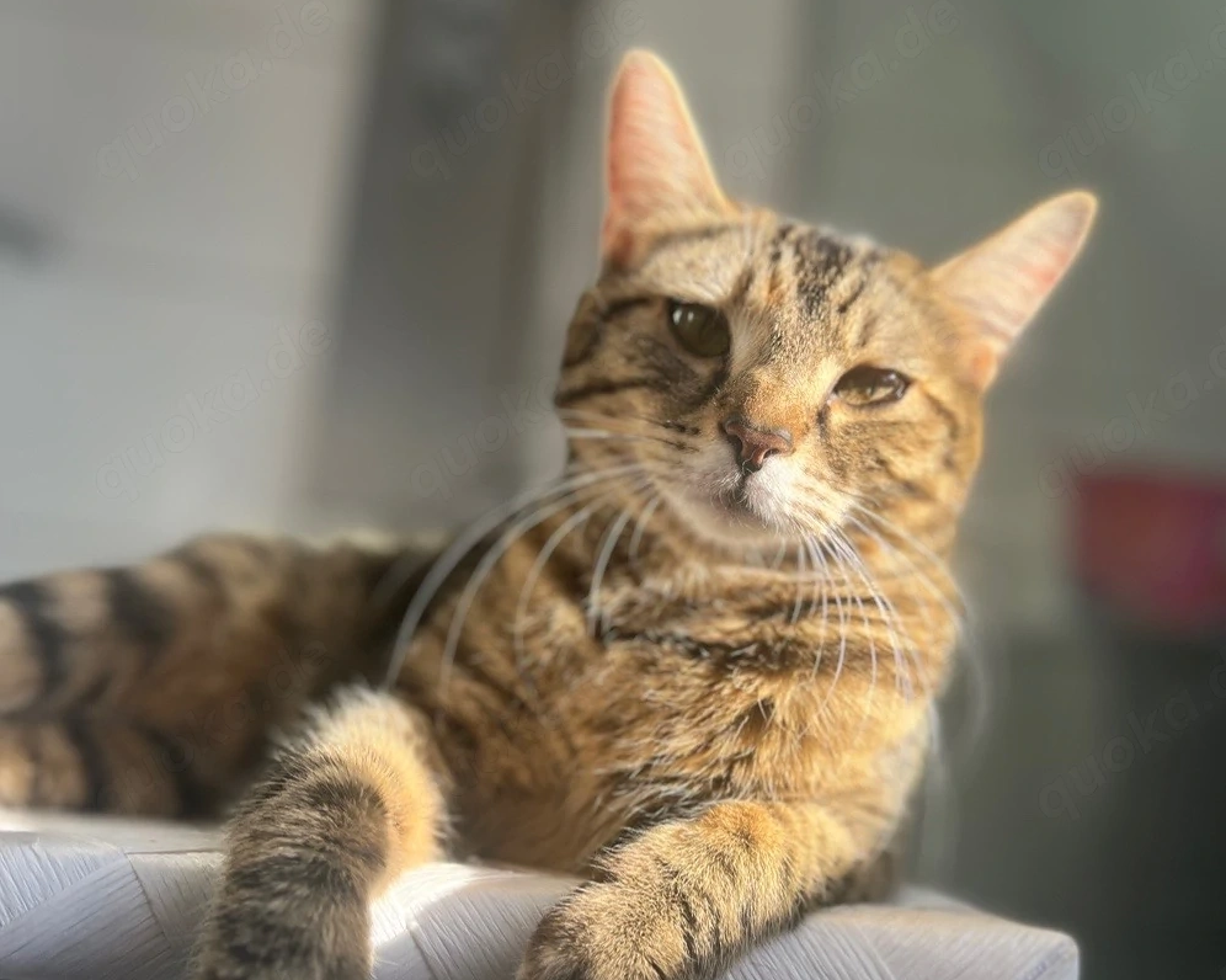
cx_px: 614
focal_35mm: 34
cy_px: 452
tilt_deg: +11.3
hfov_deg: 52.9
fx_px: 1233
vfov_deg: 43.3
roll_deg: -5.5
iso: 50
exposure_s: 1/369
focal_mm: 5.1
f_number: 1.6
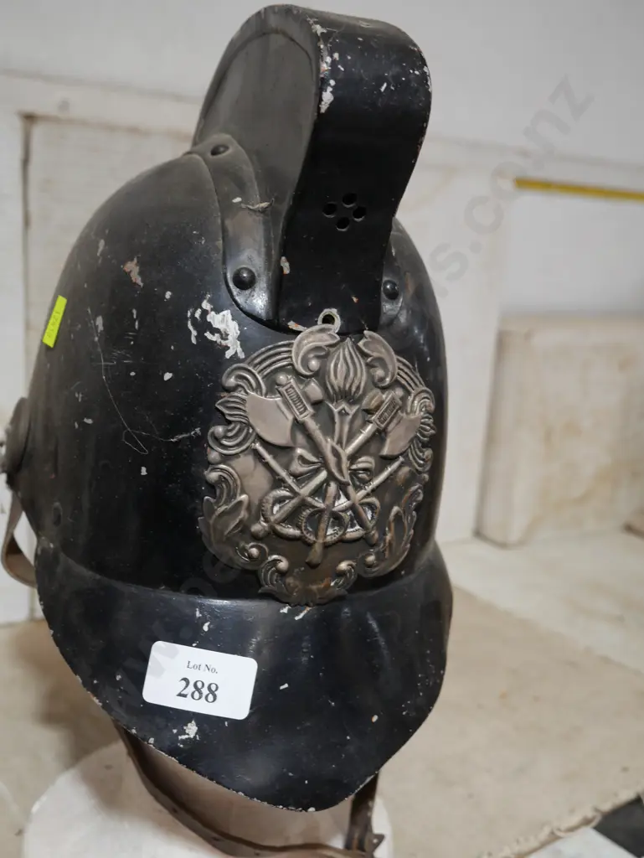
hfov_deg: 37.8
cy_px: 429
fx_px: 942
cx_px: 322
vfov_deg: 49.0
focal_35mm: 38
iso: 500
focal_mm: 19
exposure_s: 1/60
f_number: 4.1
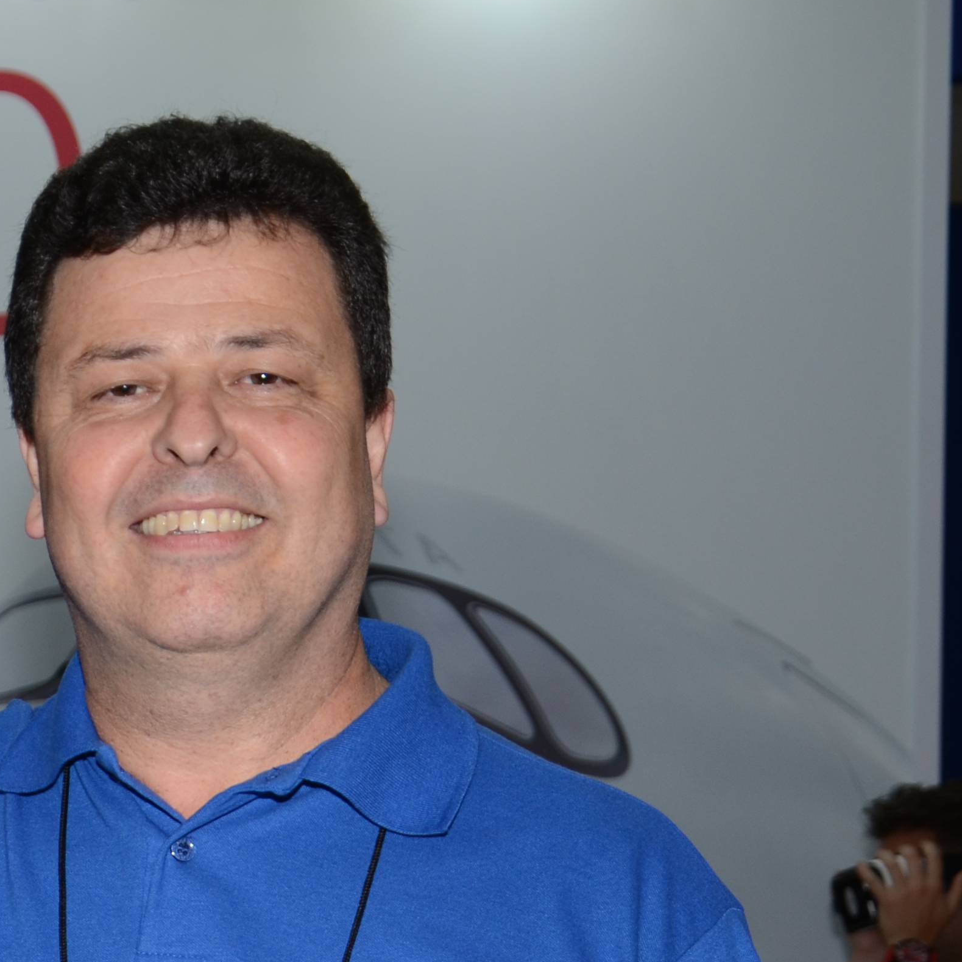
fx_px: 4245
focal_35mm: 135
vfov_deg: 12.8
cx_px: -93
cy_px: 868
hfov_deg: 12.7
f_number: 5
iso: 200
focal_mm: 34
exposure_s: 1/80
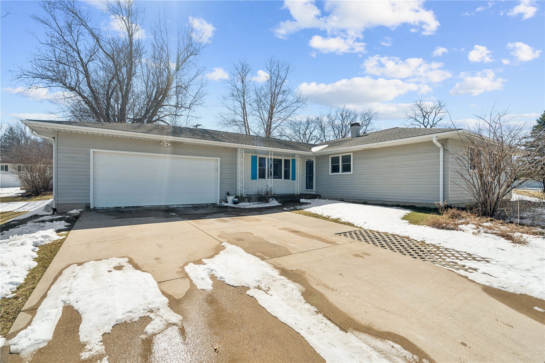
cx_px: 272
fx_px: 242
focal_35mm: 16
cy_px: 182
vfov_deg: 73.7
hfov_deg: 96.7
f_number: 10
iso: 400
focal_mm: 16
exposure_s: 1/640
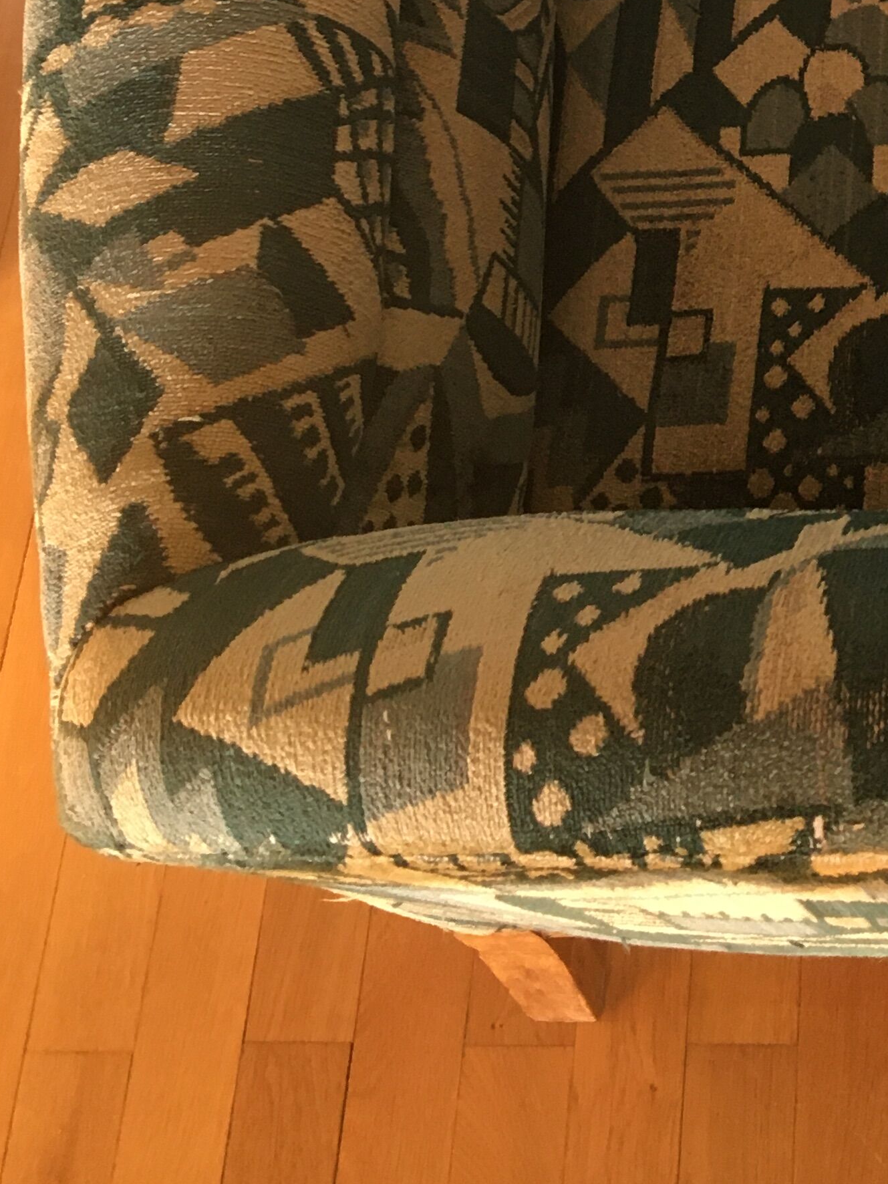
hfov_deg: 21.2
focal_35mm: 66
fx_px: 2257
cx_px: 952
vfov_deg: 27.6
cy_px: -8
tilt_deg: -58.9
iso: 125
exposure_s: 1/33
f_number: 2.2
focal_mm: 4.15
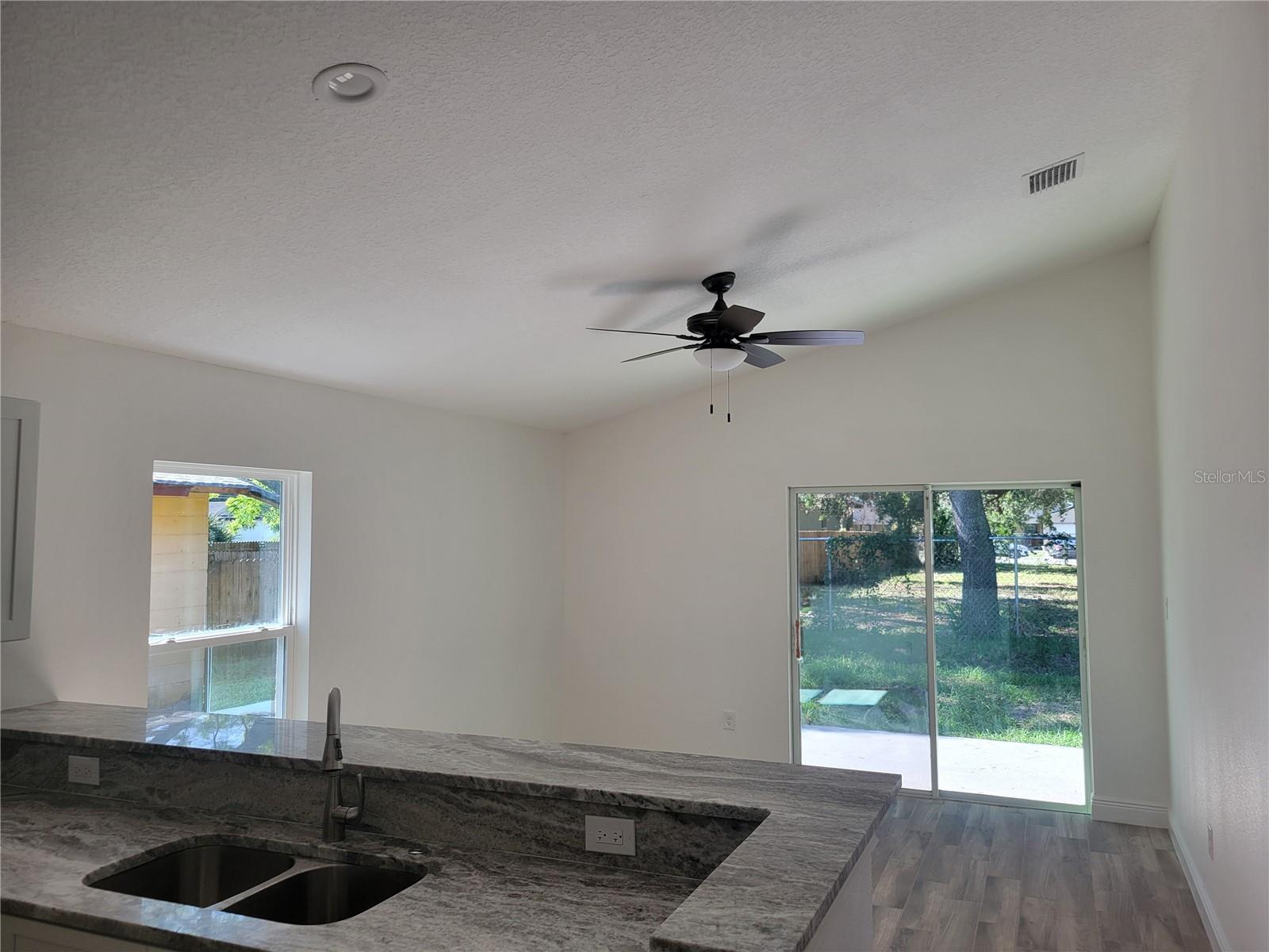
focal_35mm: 26
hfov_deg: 67.3
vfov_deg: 53.1
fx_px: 953
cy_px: 476
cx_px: 634
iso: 40
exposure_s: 1/129
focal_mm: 5.4
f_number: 1.8
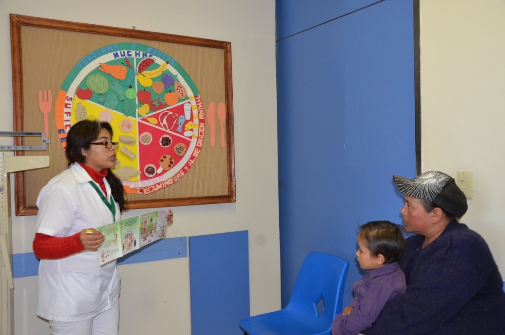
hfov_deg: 57.3
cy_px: 168
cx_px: 252
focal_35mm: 33
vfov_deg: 39.8
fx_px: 462
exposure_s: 1/60
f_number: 5.6
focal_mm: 22
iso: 1250
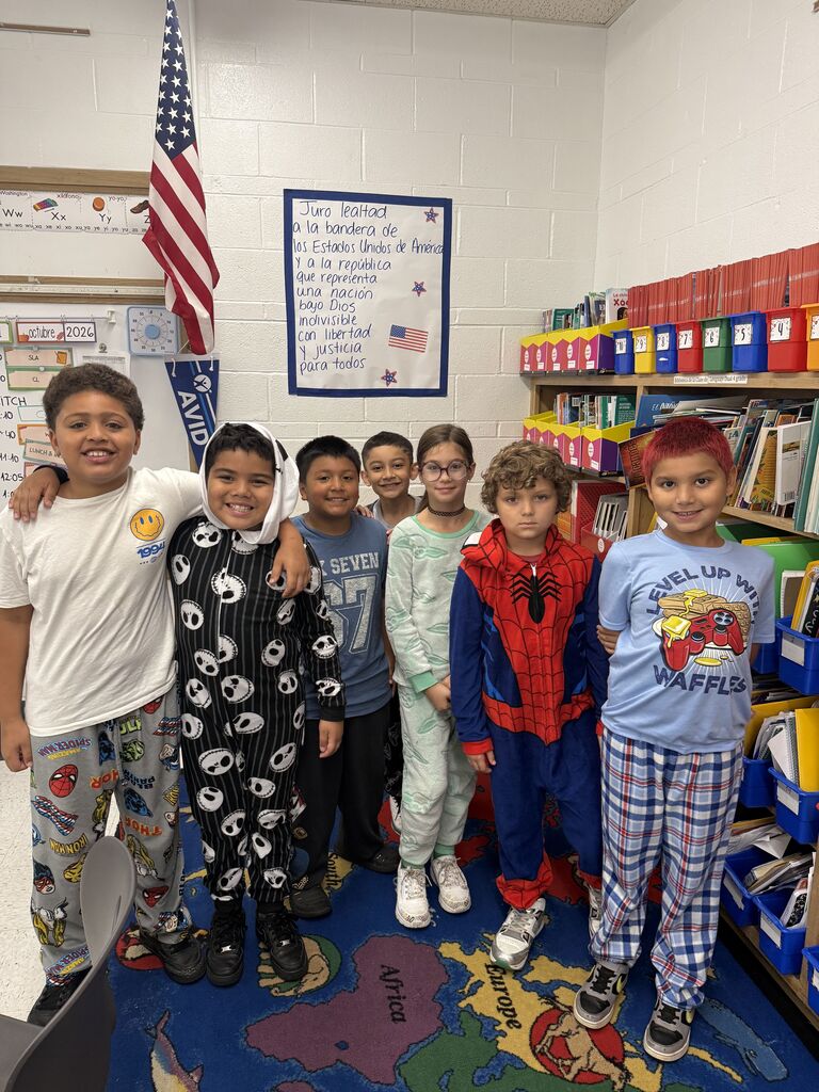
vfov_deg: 71.6
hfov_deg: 56.8
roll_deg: -0.7
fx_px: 757
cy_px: 546
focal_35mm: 24
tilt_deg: -11.0
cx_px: 410
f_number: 1.78
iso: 200
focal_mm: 6.76
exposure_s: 1/90
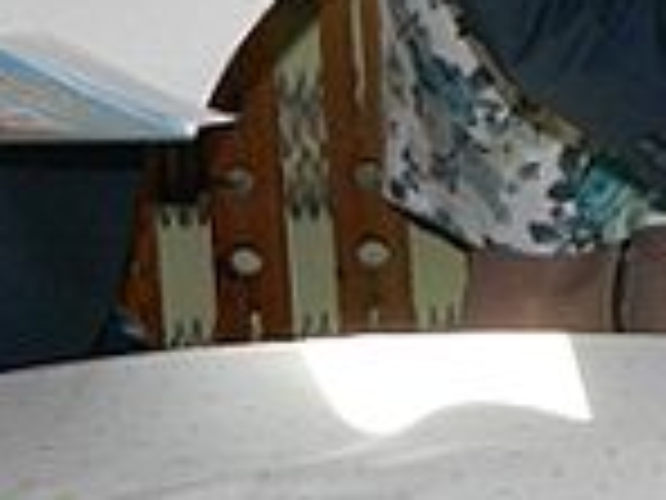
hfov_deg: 8.6
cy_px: -286
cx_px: 1089
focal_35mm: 223
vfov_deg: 6.6
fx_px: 4290
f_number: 3.6
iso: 110
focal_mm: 8.4
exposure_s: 1/125
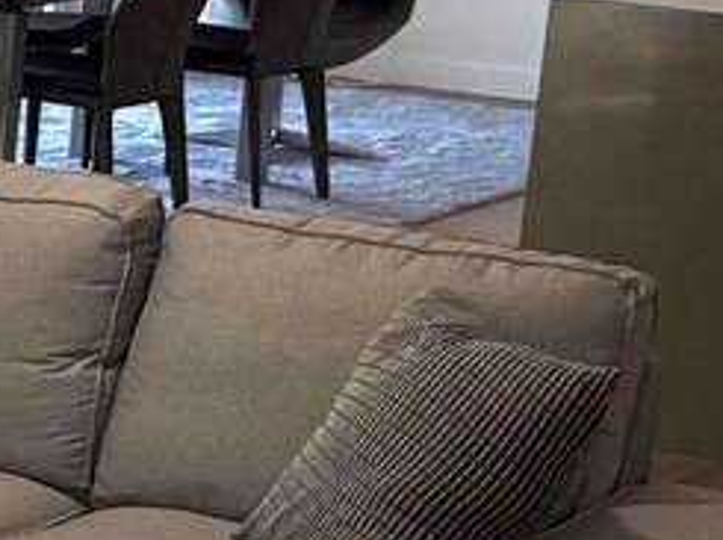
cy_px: 460
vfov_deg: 9.4
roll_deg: -0.9
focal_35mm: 157
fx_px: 3274
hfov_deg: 11.2
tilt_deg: -14.8
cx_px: -826
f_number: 1.78
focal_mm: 6.76
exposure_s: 1/216
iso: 200
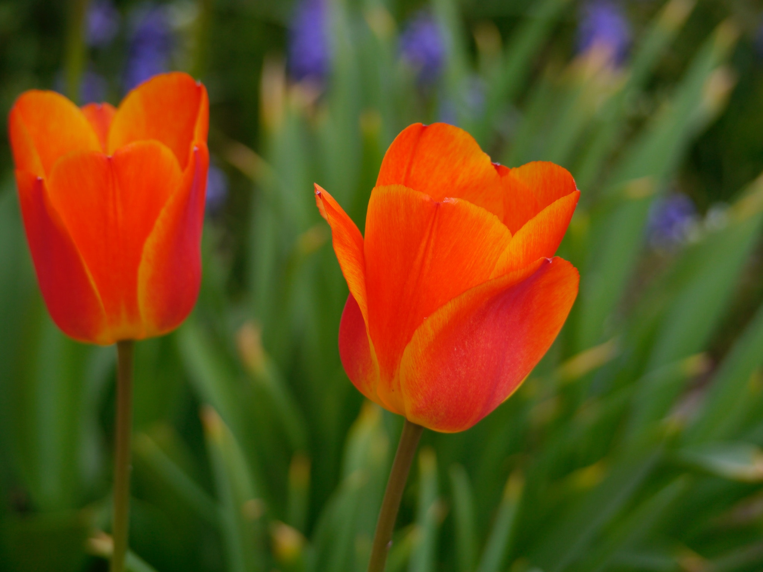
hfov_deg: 11.8
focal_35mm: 168
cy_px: 286
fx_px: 3703
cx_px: 382
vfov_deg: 8.8
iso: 160
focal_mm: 84
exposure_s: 1/320
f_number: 5
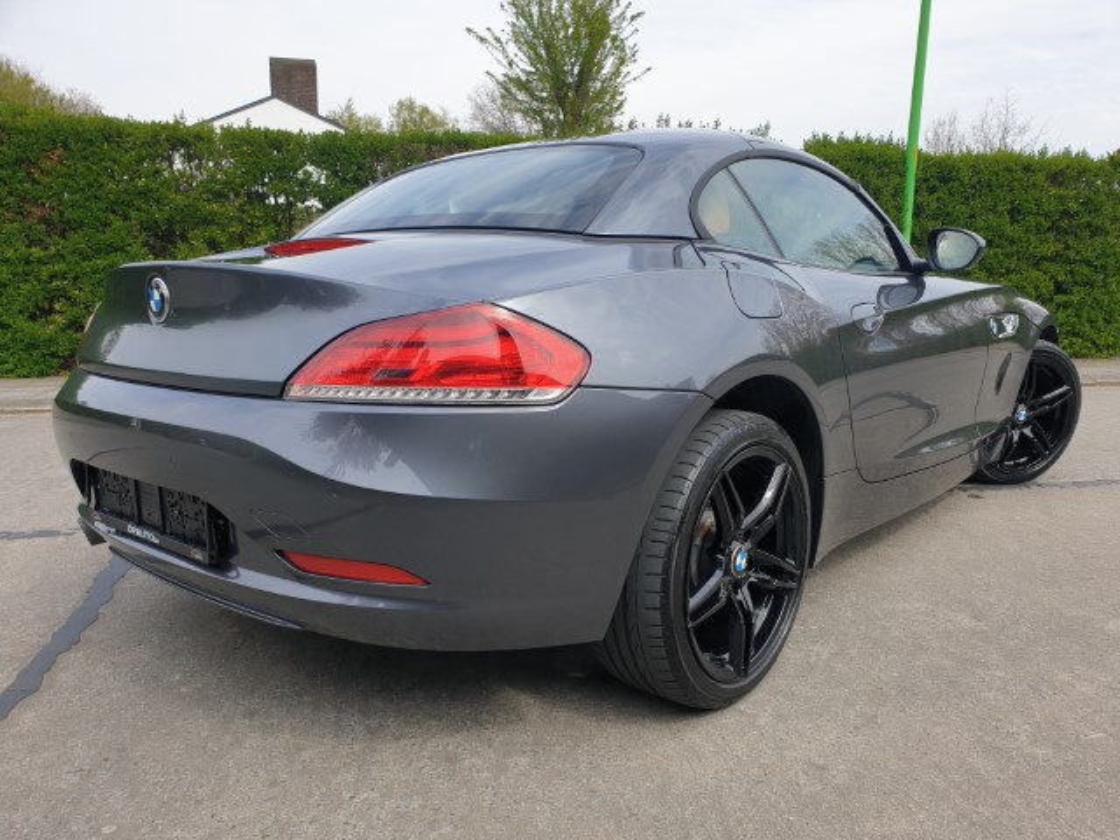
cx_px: 560
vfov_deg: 53.1
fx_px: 841
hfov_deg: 67.3
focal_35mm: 26
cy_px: 420
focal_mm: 4.3
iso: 50
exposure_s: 1/958
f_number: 2.4
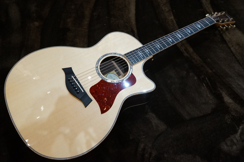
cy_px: 81
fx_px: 190
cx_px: 122
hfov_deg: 65.5
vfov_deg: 46.4
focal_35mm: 28
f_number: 6.3
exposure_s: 1/50
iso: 3200
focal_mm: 28
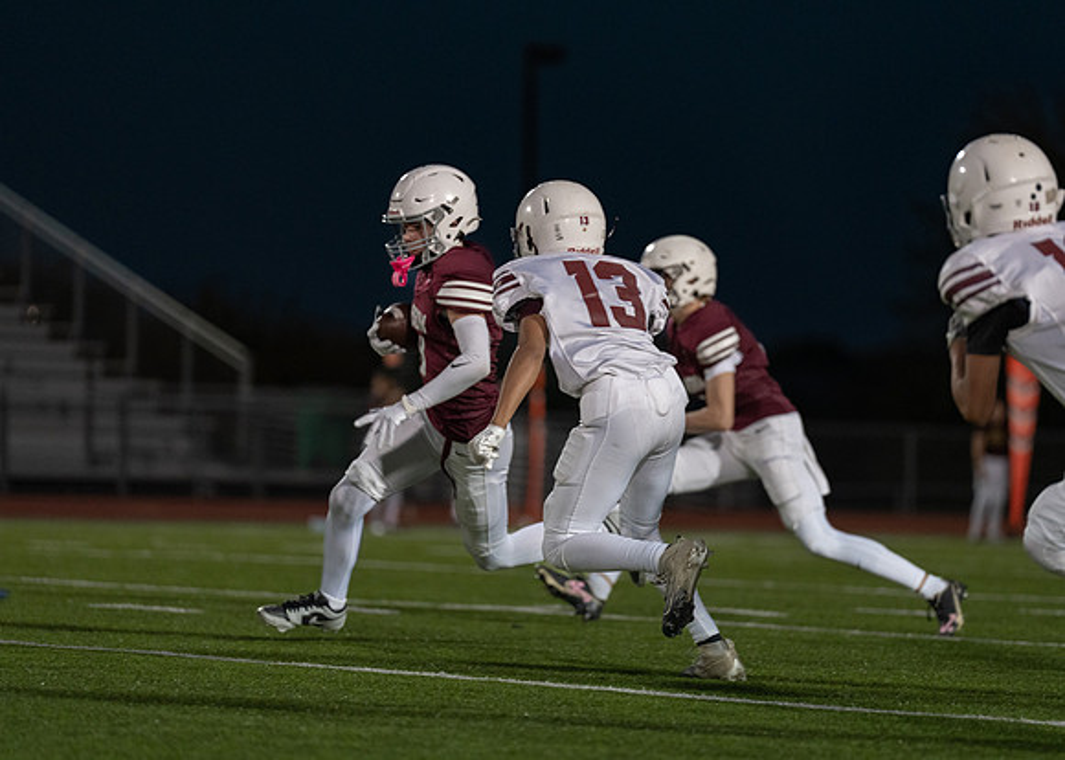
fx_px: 6841
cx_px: 593
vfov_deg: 6.4
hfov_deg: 8.9
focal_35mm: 226
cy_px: 375
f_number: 2.8
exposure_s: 1/1000
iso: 1250
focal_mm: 200
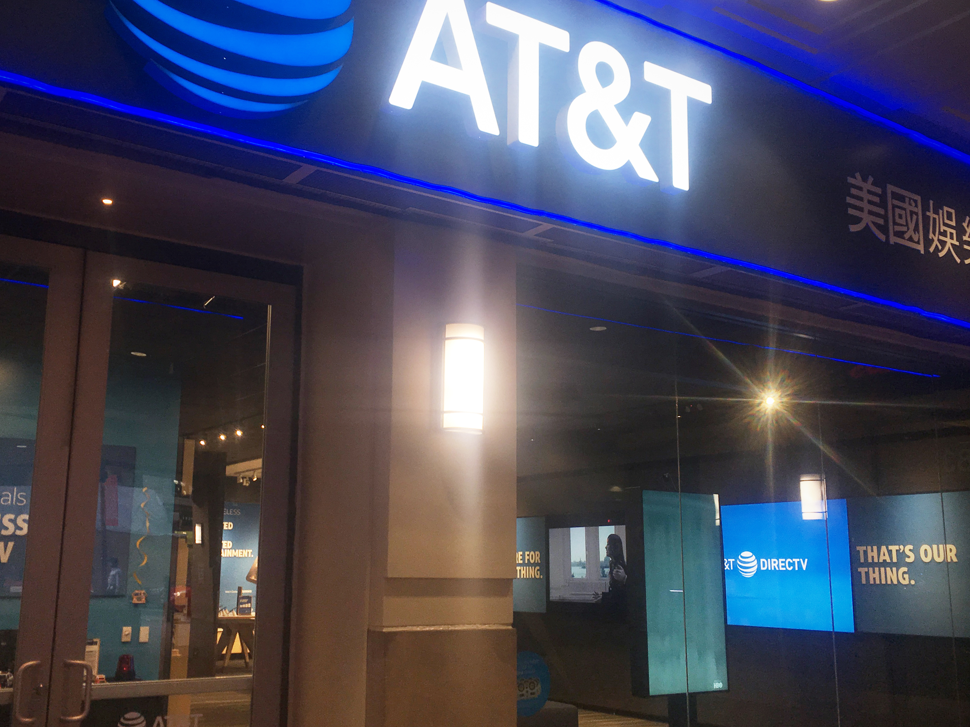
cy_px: 373
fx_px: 1009
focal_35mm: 36
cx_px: 448
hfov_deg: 51.3
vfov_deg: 39.6
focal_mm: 4.15
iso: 25
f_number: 2.2
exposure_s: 1/60
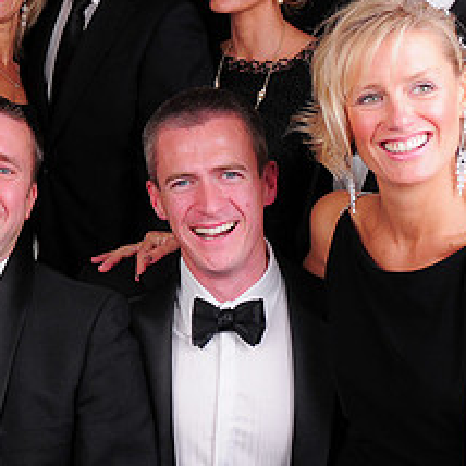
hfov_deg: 21.9
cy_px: 101
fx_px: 1158
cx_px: -7
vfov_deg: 22.5
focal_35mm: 76
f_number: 8
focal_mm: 22
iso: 200
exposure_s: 1/125
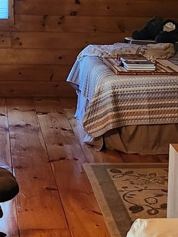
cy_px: 130
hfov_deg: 13.7
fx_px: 741
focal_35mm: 108
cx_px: 104
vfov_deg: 18.2
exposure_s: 1/40
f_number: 1.8
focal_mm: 5.4
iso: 640
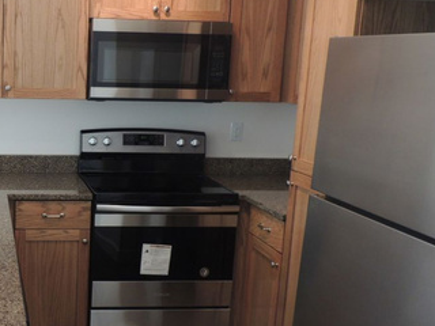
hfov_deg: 37.0
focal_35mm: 48
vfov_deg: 30.3
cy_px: 175
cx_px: 38
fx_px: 603
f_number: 3
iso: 160
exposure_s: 1/30
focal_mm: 4.3
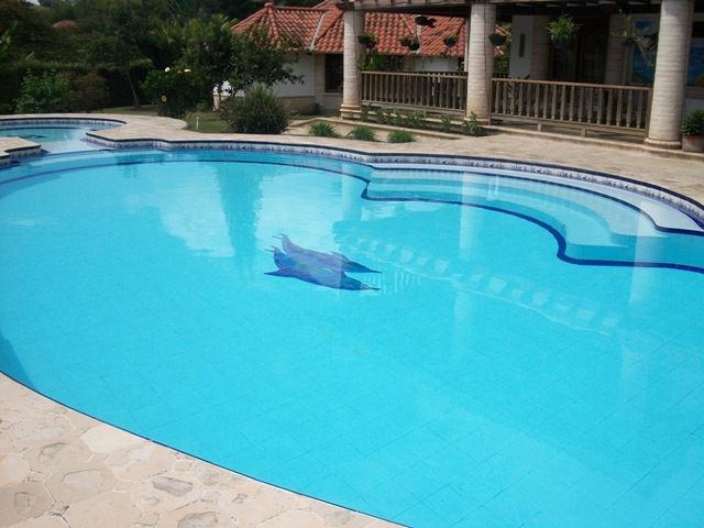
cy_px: 264
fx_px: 651
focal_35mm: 32
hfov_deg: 56.8
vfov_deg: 44.2
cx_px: 352
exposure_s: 1/800
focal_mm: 5.7
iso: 80
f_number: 5.5
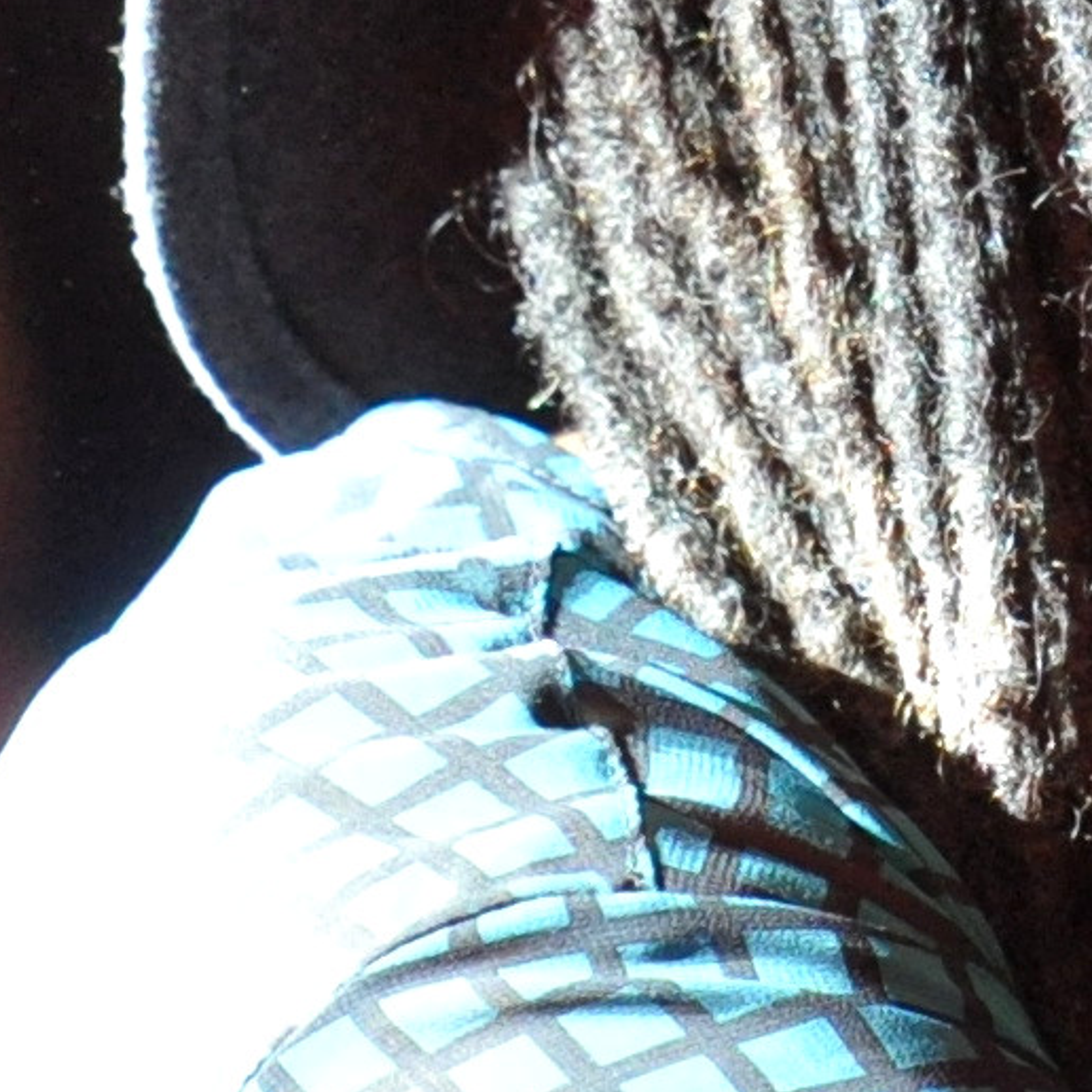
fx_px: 51020
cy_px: 356
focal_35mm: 1430
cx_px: 2819
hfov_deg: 1.2
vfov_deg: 1.2
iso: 800
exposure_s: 1/200
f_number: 3.5
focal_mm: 135
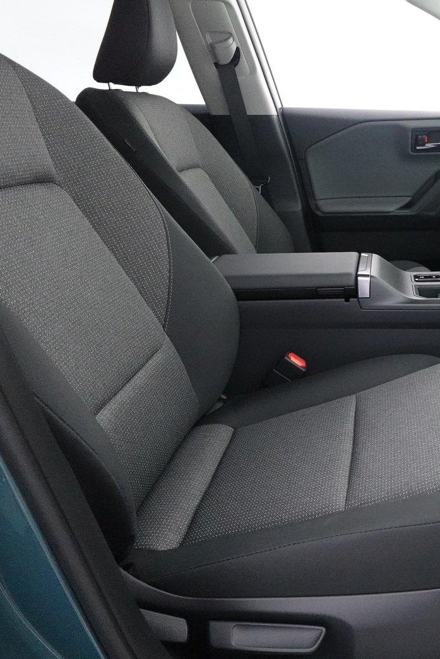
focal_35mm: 31
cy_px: 332
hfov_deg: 37.7
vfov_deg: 60.3
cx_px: 443
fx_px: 568
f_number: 2
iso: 3200
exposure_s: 1/80
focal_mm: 7.6
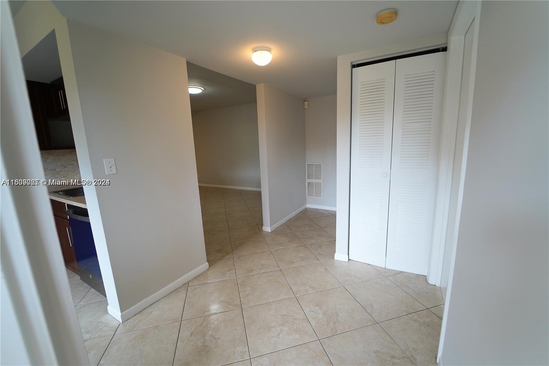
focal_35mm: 14
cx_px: 274
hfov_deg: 104.3
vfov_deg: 81.2
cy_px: 183
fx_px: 213
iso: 640
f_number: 4
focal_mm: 14
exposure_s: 1/160
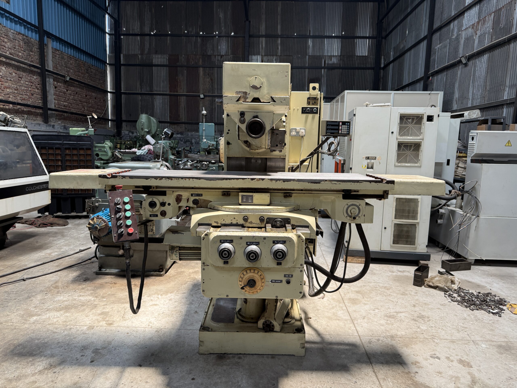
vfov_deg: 56.8
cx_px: 258
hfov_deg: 71.6
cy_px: 194
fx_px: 358
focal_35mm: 24
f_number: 1.78
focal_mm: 6.76
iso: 125
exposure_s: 1/121
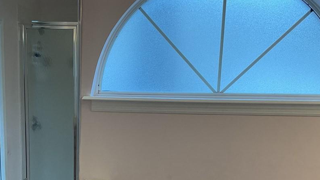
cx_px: 109
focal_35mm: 64
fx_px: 543
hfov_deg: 32.6
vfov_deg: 18.2
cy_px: 191
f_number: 1.8
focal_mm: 3
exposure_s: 1/120
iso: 32
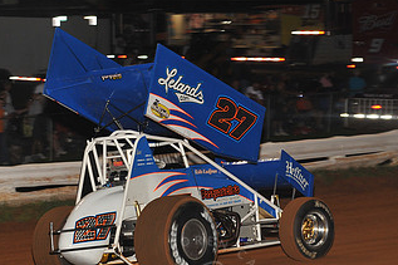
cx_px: 198
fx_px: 2121
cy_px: 196
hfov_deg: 10.7
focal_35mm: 192
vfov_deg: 7.1
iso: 1000
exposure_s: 1/320
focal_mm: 105
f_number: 7.1
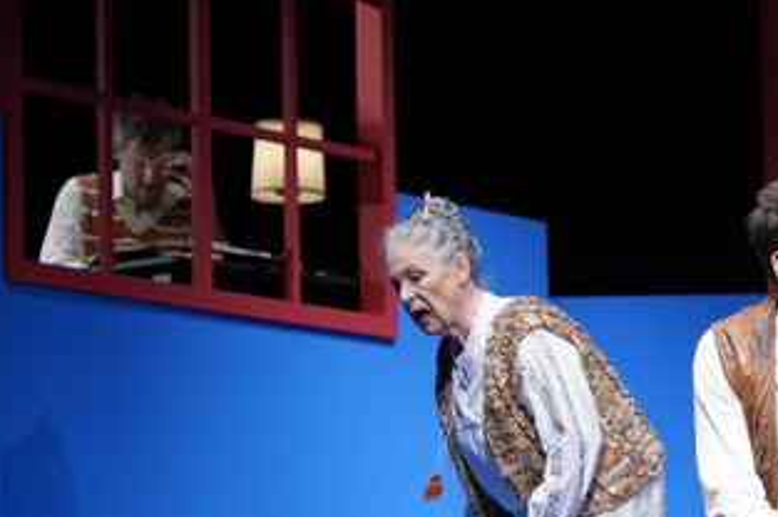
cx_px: 533
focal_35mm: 180
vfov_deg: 7.6
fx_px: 3886
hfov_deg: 11.4
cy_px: 311
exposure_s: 1/400
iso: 2000
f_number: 5.6
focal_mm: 125
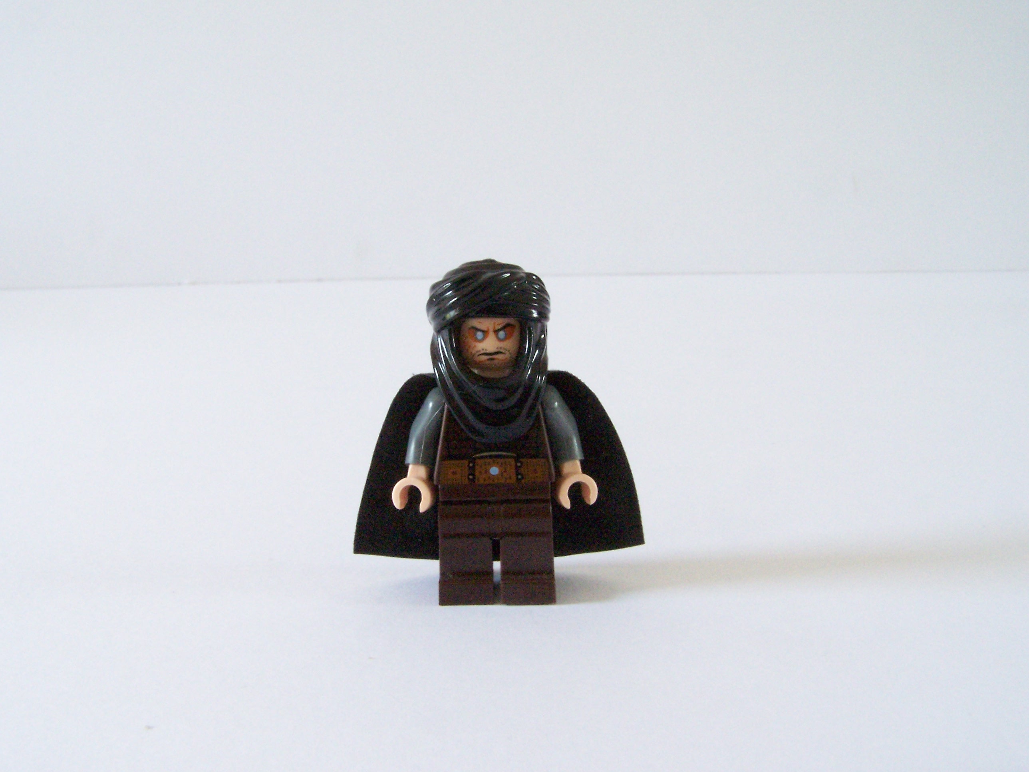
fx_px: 1130
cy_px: 386
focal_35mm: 38
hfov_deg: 49.0
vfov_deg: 37.7
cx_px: 514
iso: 400
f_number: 8
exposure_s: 1/6
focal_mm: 6.3
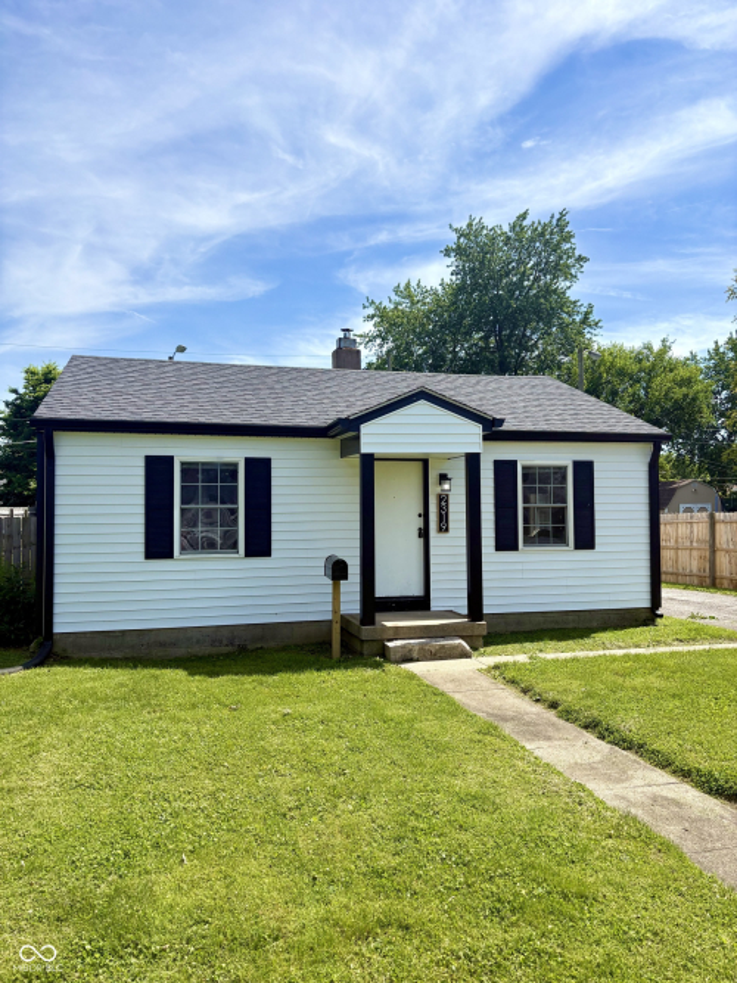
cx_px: 368
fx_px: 738
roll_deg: -0.3
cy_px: 492
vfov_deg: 67.3
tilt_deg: +1.2
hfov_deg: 53.0
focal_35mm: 26
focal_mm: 5.96
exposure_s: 1/4329
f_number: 1.6
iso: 50
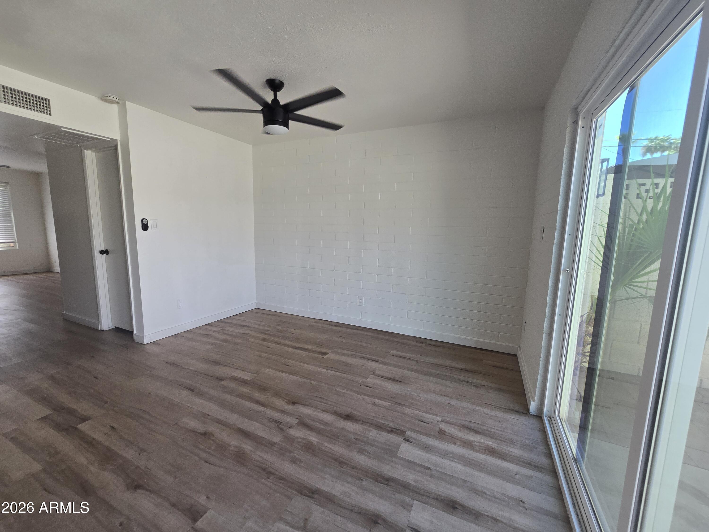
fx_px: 266
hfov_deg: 106.2
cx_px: 354
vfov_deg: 89.9
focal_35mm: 13
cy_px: 266
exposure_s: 1/120
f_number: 2.2
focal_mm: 2.2
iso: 80
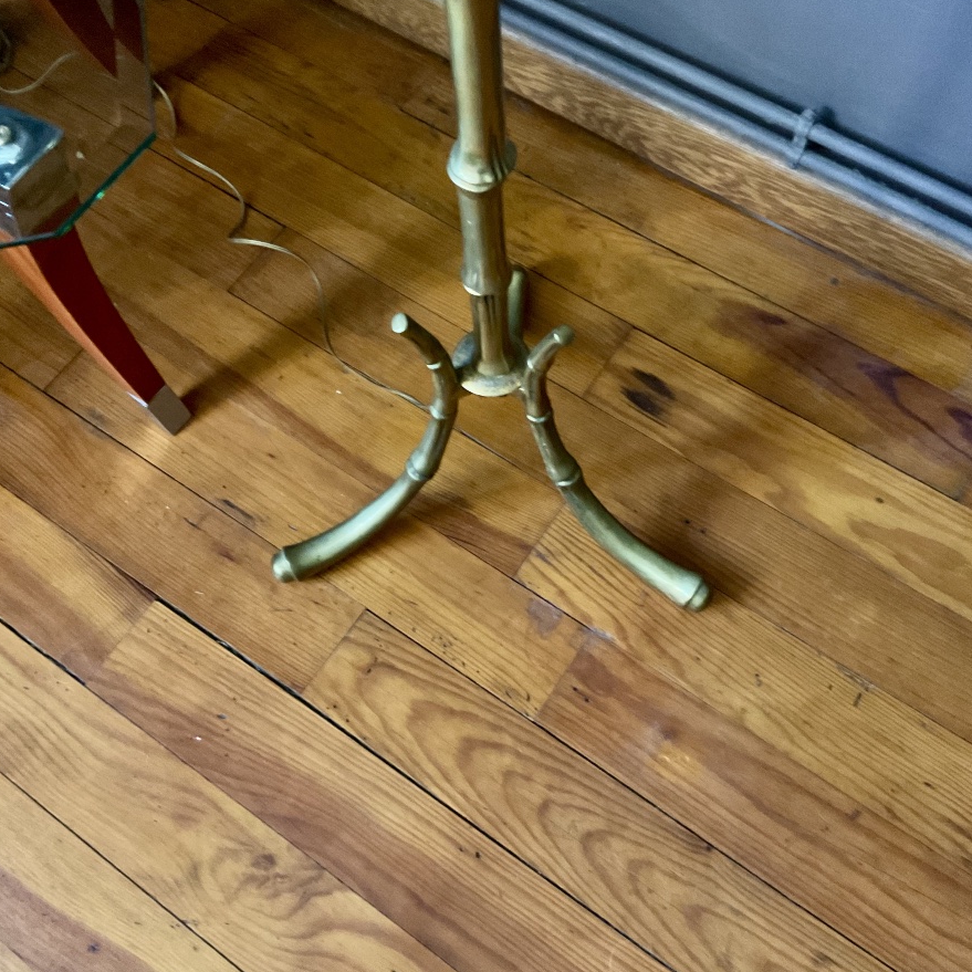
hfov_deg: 47.2
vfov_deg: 47.2
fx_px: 1112
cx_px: 483
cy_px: 474
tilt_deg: -64.6
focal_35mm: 35
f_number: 1.8
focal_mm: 3
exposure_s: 1/25
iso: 320
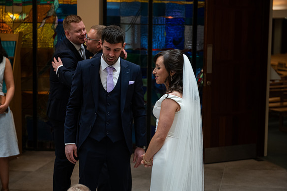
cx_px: 145
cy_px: 96
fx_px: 566
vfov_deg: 19.2
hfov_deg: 28.5
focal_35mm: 71
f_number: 3.5
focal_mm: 70
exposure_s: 1/160
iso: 800
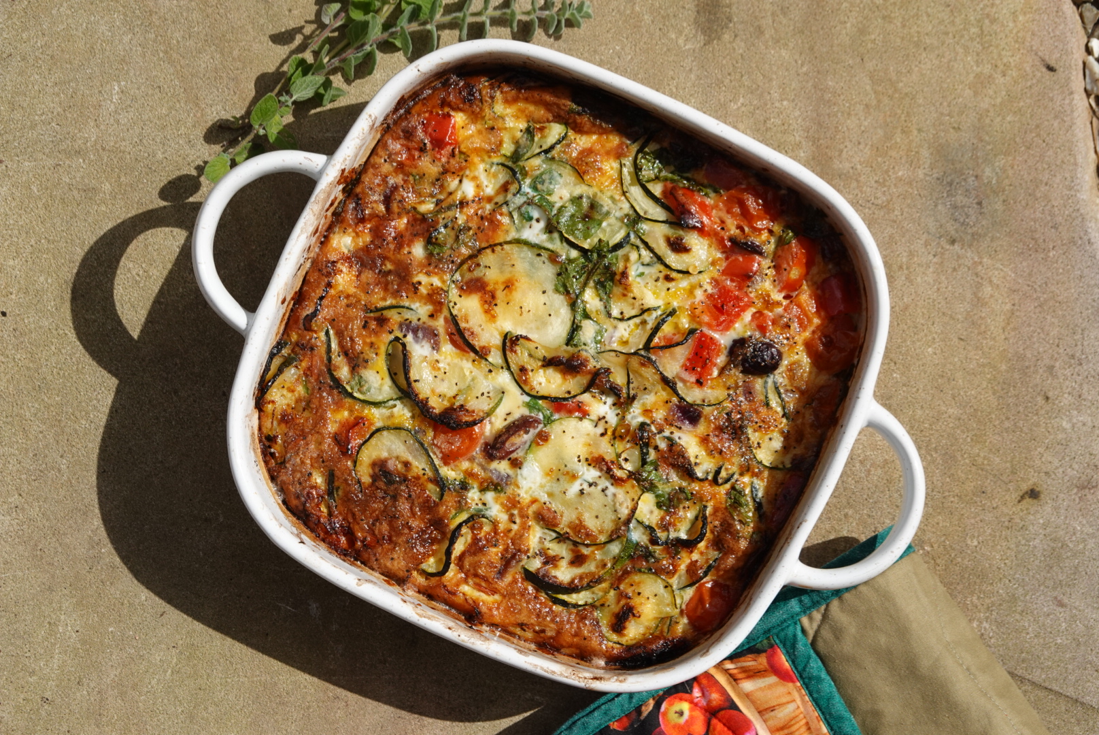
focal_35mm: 85
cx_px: 550
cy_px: 368
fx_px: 2597
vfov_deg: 16.1
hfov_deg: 23.9
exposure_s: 1/1000
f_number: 5.6
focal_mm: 31.46
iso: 100
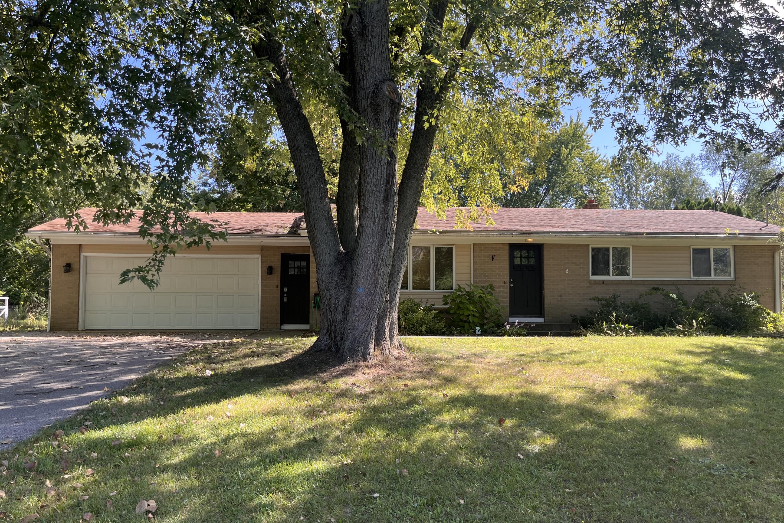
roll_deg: -0.1
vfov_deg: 46.3
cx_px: 404
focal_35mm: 28
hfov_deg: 65.5
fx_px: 610
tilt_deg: +2.6
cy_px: 293
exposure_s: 1/499
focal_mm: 5.1
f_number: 1.6
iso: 50
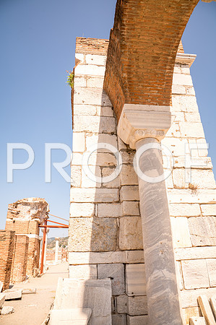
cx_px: 108
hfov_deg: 53.0
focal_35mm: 24
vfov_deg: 73.8
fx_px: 216
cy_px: 162
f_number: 8
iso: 100
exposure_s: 1/200
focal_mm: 24
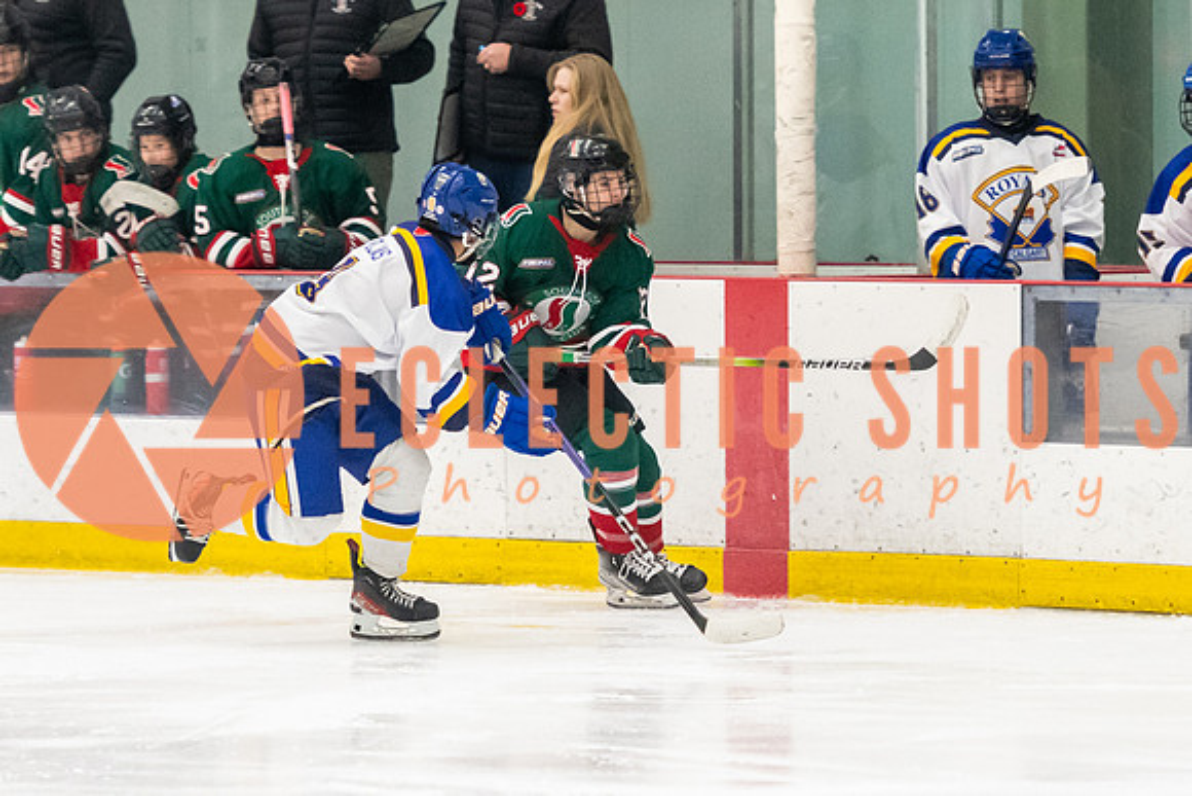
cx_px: 615
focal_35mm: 339
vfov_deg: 4.1
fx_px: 11224
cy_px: 434
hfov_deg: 6.1
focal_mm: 135
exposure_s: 1/800
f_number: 2.8
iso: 3200
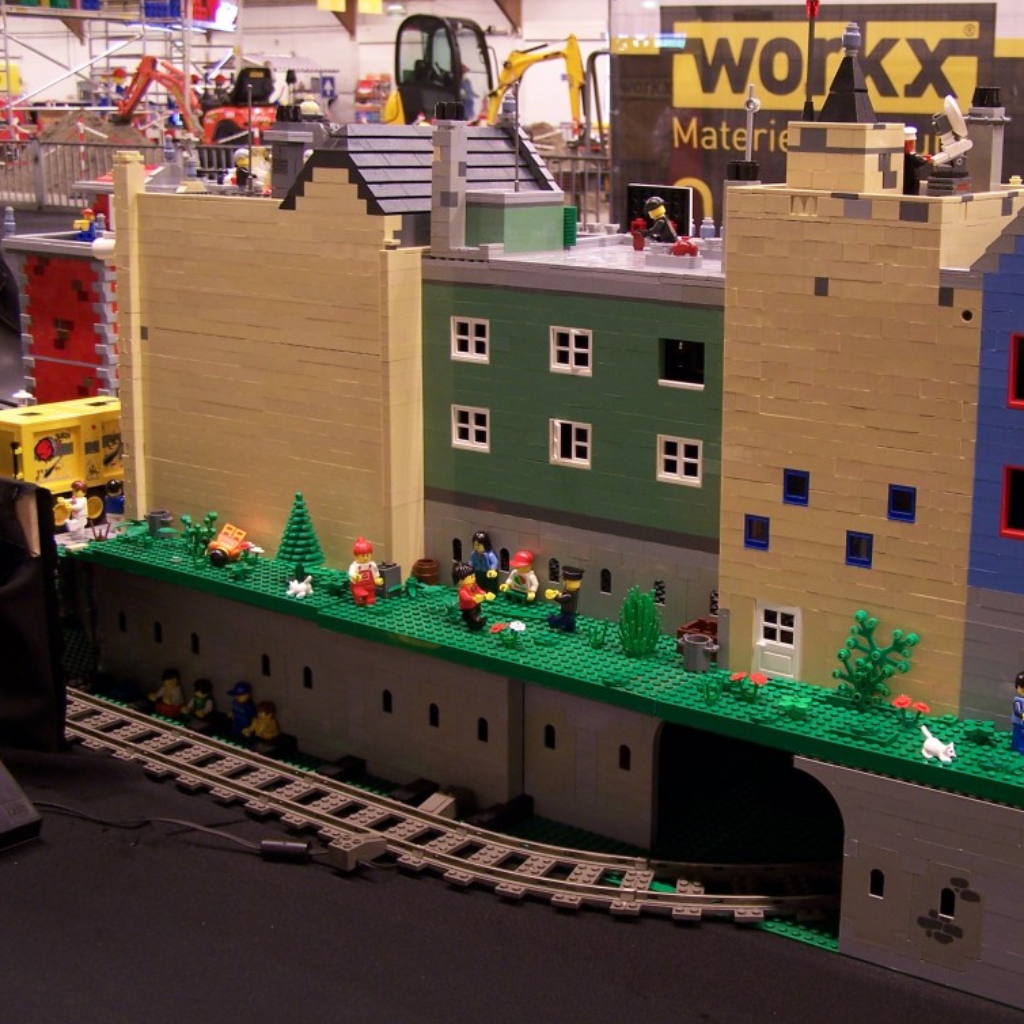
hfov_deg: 35.2
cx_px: 638
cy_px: 520
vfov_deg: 35.4
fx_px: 1606
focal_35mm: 48
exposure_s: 1/2
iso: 80
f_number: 2.8
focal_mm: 6.7
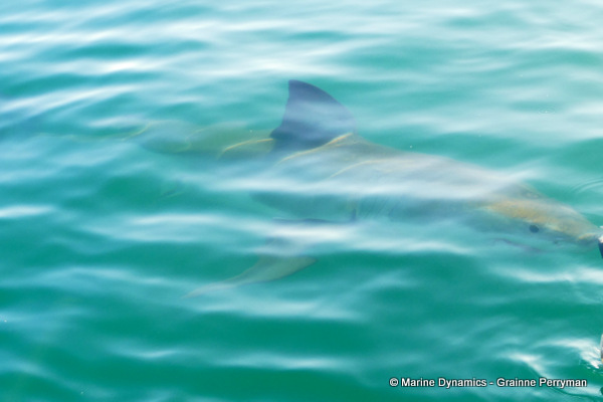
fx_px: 1273
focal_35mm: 76
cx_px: 302
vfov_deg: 17.9
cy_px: 201
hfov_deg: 26.7
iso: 125
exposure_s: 1/250
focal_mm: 27.56
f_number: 3.7
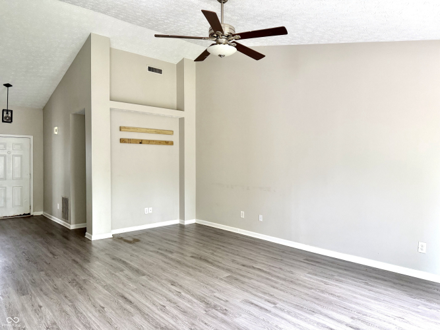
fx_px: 305
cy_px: 165
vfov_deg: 56.8
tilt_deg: -0.9
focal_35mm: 24
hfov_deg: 71.6
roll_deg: -1.1
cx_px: 220
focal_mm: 6.76
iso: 200
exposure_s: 1/113
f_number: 1.78
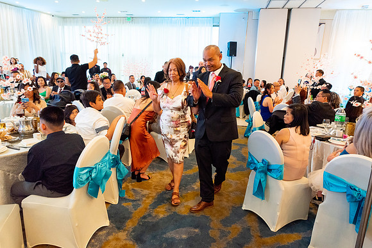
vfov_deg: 53.2
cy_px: 124
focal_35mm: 24
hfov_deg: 73.7
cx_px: 186
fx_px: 248
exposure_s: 1/125
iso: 3200
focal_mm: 24
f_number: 5.6
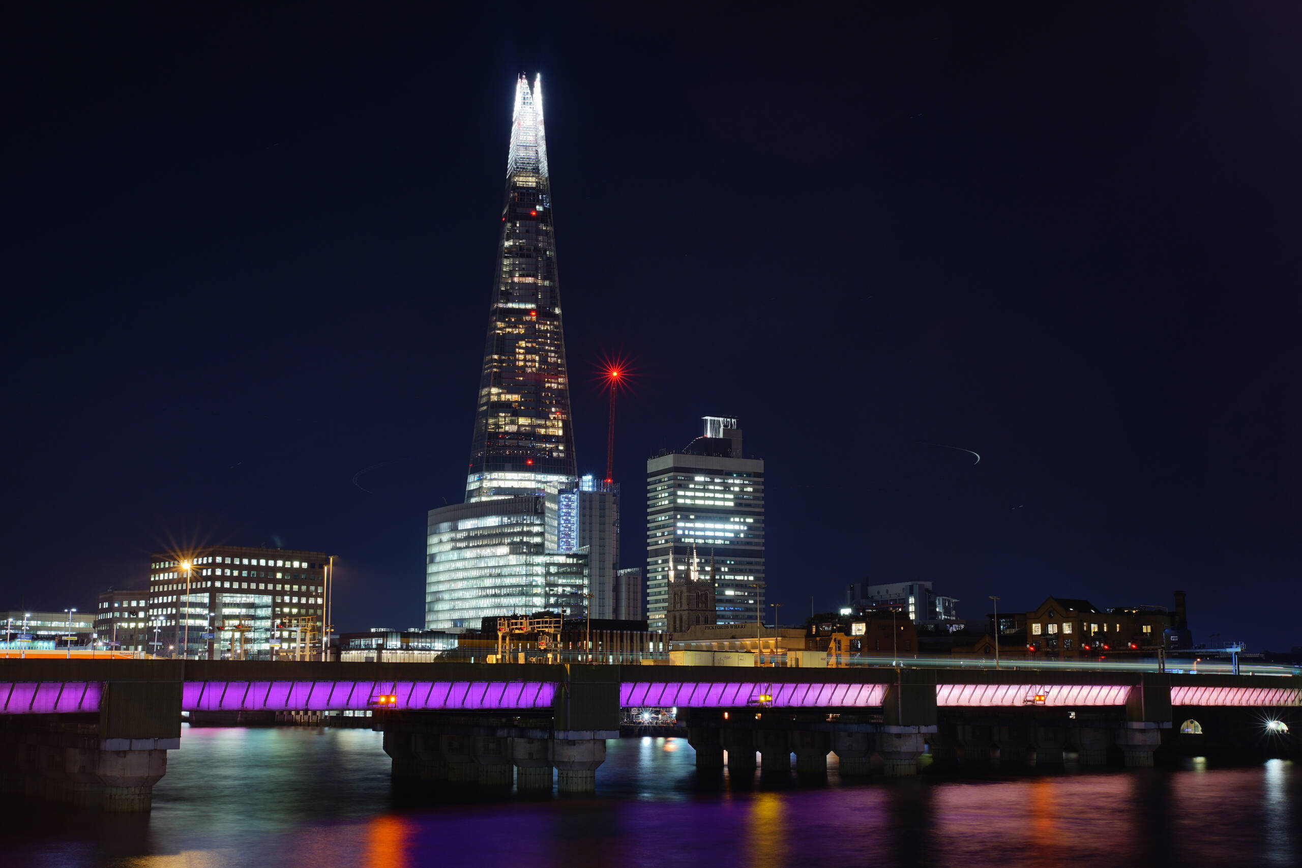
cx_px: 651
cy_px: 434
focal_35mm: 45
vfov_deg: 29.9
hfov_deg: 43.6
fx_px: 1627
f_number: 13
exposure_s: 25
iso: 50
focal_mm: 45
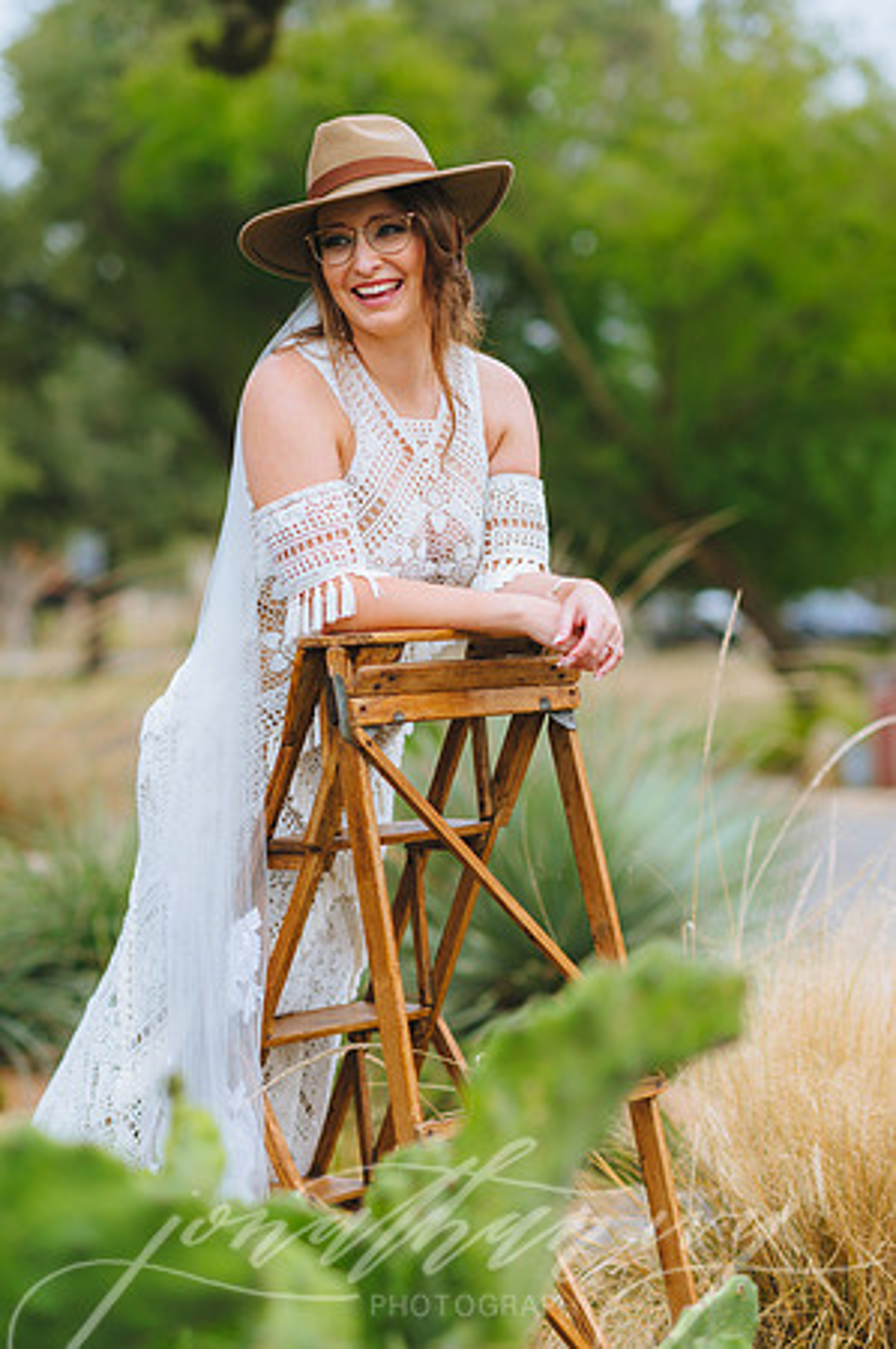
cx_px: 448
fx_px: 3180
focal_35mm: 85
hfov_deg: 16.0
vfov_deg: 23.9
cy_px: 674
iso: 320
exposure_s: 1/640
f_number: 2
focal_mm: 85
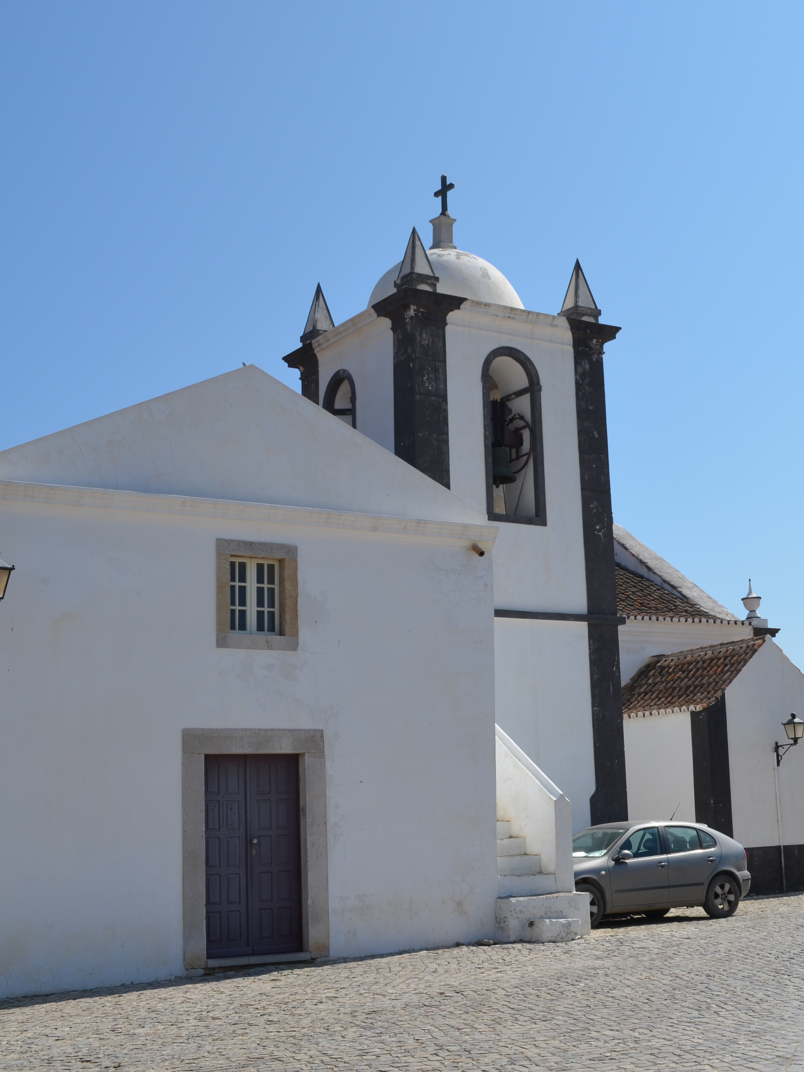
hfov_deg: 27.2
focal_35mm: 53
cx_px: 575
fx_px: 1641
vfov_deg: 36.2
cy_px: 535
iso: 100
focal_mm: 24
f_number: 9
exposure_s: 1/320
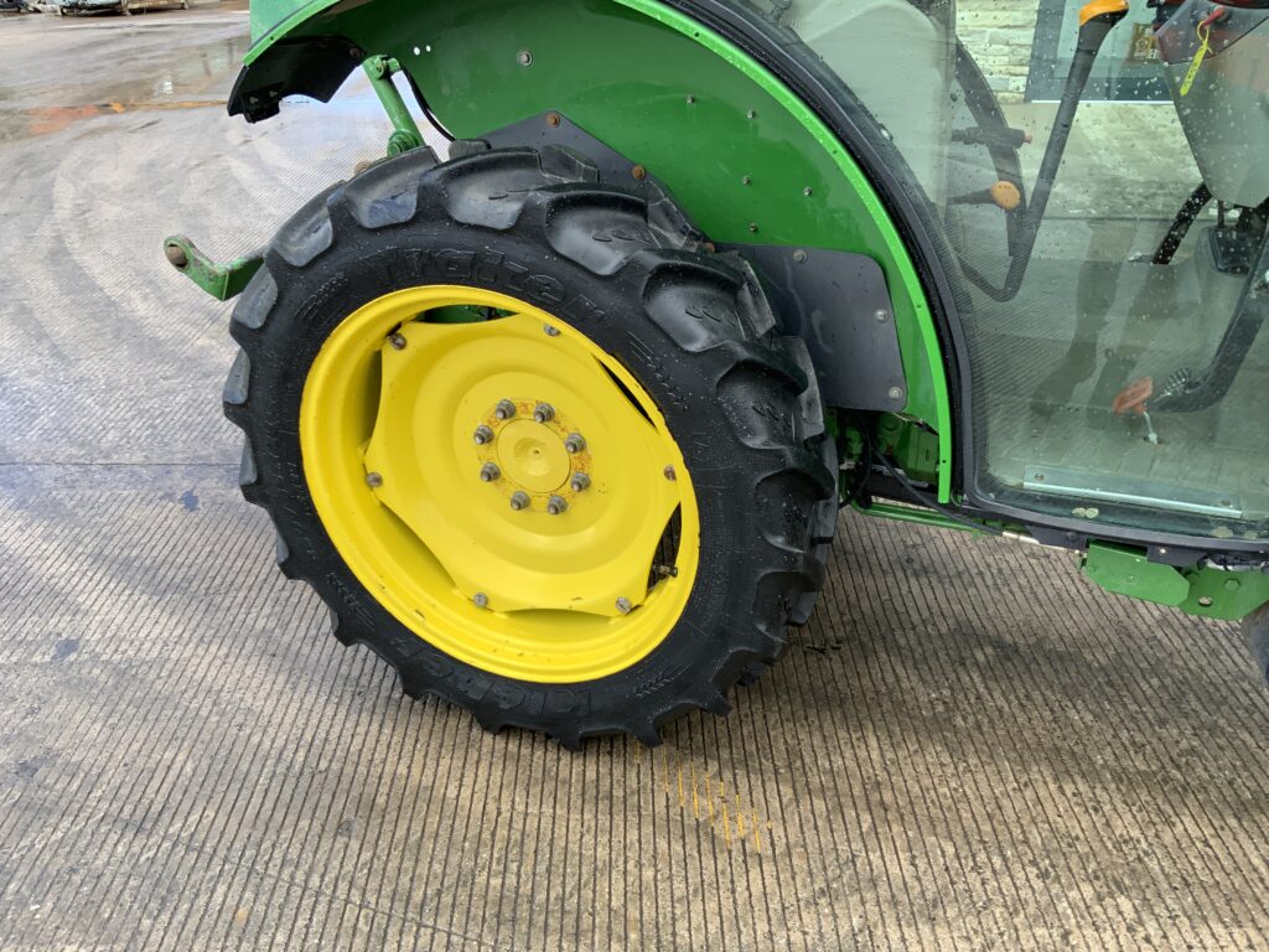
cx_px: 634
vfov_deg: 48.2
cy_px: 476
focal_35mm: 29
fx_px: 1063
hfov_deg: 61.7
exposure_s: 1/340
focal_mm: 3
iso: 16
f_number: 1.8
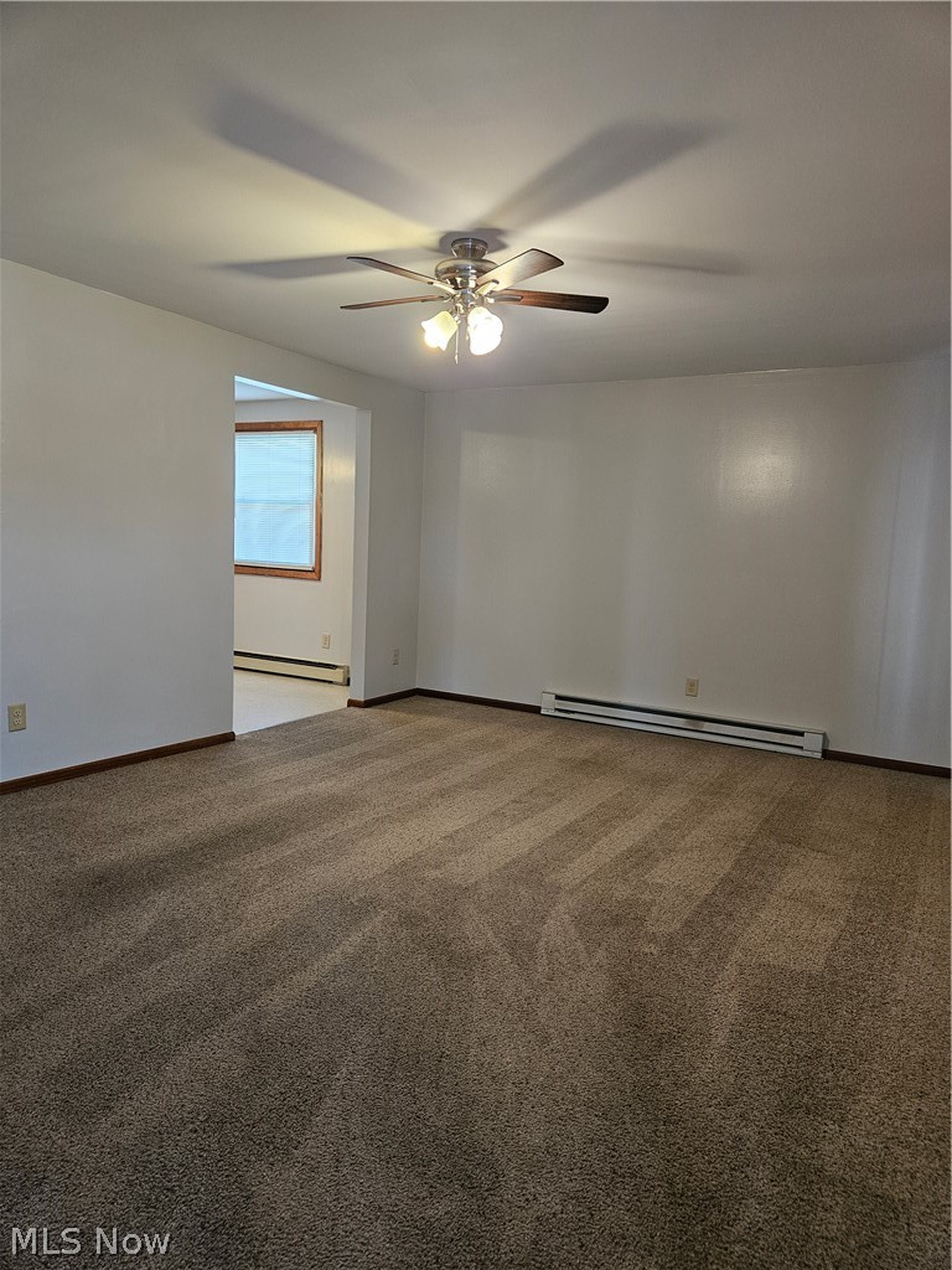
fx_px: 843
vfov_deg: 73.9
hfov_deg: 58.9
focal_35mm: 23
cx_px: 476
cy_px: 635
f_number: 1.8
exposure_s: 1/120
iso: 400
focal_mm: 5.4
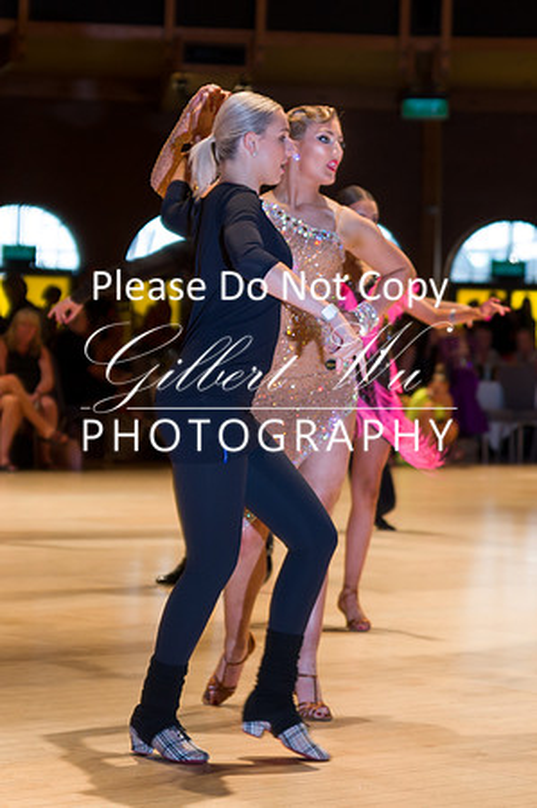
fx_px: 2694
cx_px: 314
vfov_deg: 17.0
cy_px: 335
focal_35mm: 120
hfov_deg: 11.4
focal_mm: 65
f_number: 2.8
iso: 400
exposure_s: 1/250
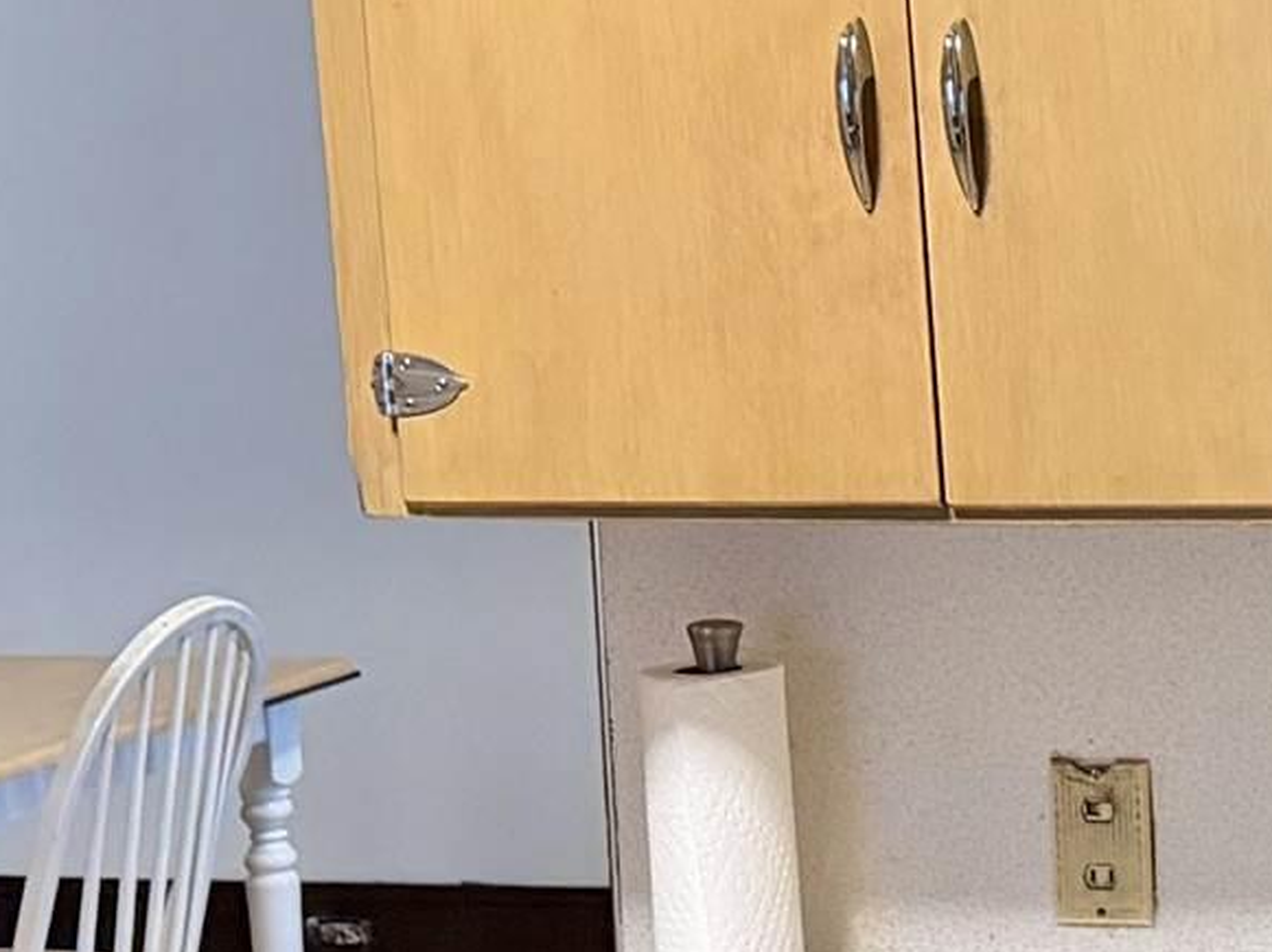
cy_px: 648
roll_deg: +1.6
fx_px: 4664
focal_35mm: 127
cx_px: 2178
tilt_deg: -7.4
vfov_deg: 11.6
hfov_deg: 14.0
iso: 500
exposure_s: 1/60
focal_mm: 6.76
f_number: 1.78
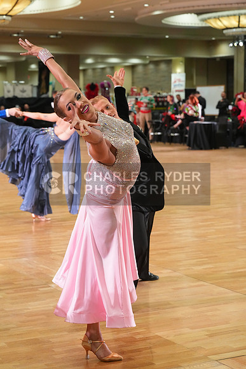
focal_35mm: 78
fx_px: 799
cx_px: 123
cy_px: 184
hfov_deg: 17.5
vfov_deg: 26.0
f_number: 5.6
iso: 4000
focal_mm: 78
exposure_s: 1/200
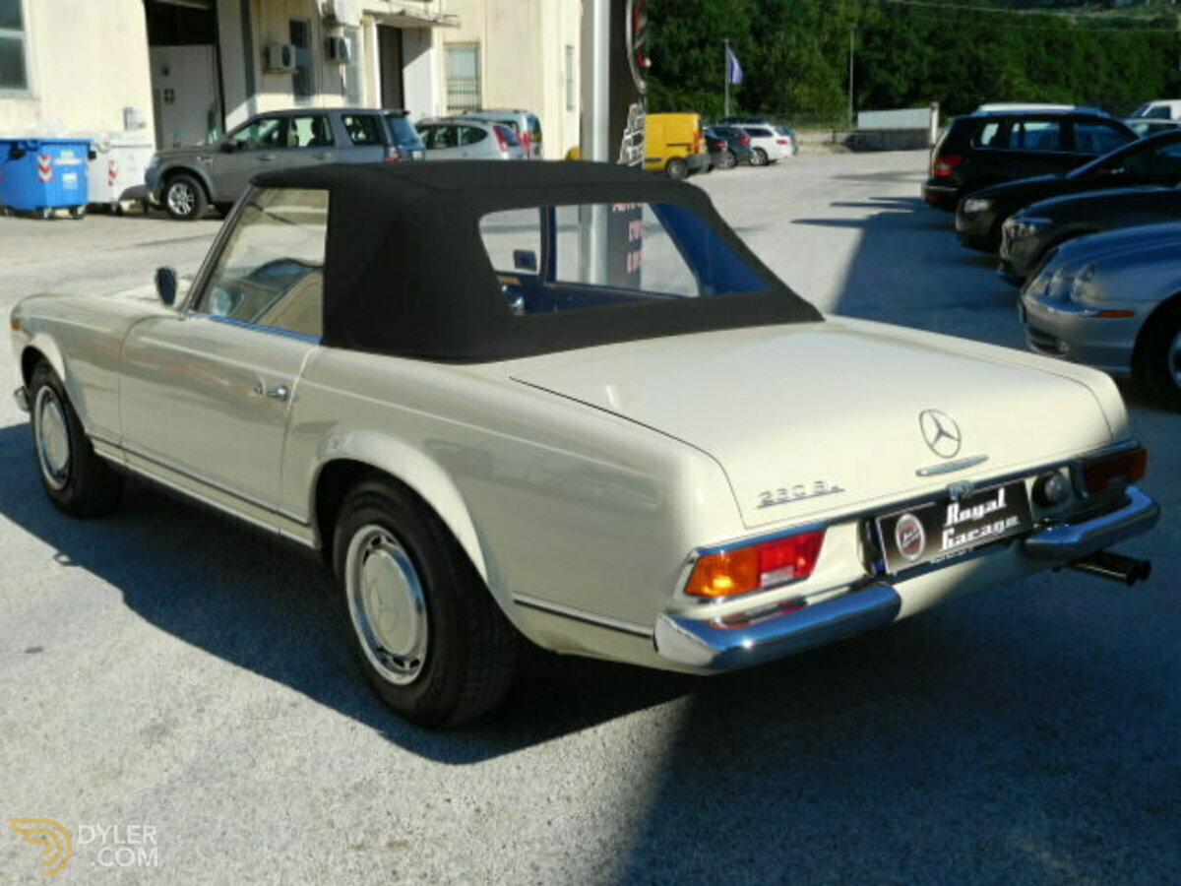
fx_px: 1365
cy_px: 443
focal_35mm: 40
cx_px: 590
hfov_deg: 46.8
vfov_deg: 36.0
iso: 125
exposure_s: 1/500
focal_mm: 7.1
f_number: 7.8
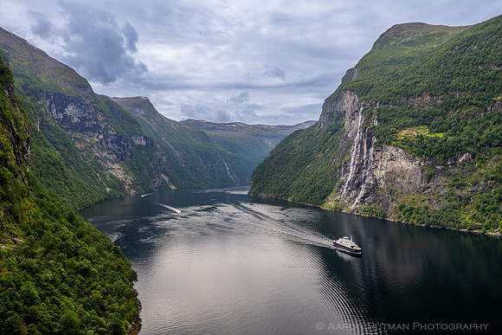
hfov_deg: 67.4
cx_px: 251
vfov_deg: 48.0
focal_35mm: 27
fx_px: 377
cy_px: 168
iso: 200
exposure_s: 1/125
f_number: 13
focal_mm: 27
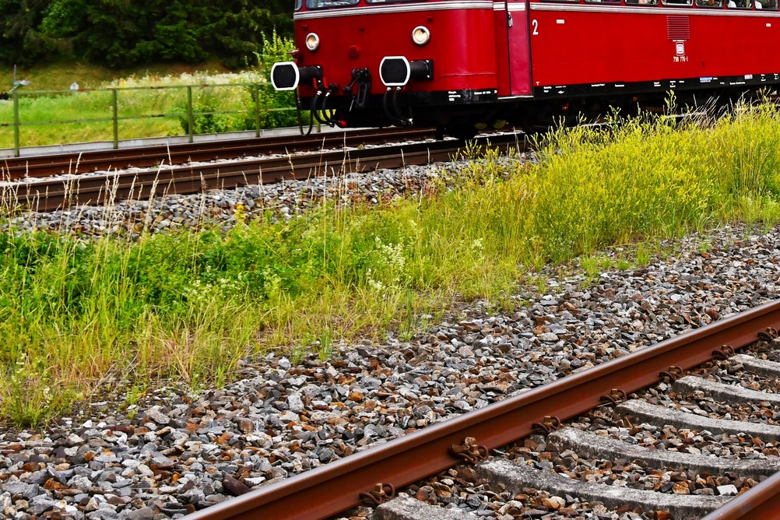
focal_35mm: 69
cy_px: 40
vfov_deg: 19.3
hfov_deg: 28.7
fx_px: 1495
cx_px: 603
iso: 400
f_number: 6.3
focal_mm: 24
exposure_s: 1/1600
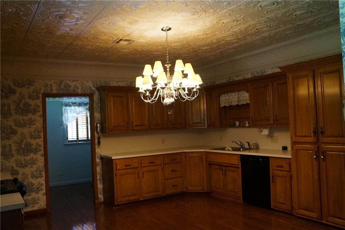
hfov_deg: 61.9
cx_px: 172
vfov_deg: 43.6
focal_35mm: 30
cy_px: 115
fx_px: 287
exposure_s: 1/160
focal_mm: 20
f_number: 3.5
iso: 2500
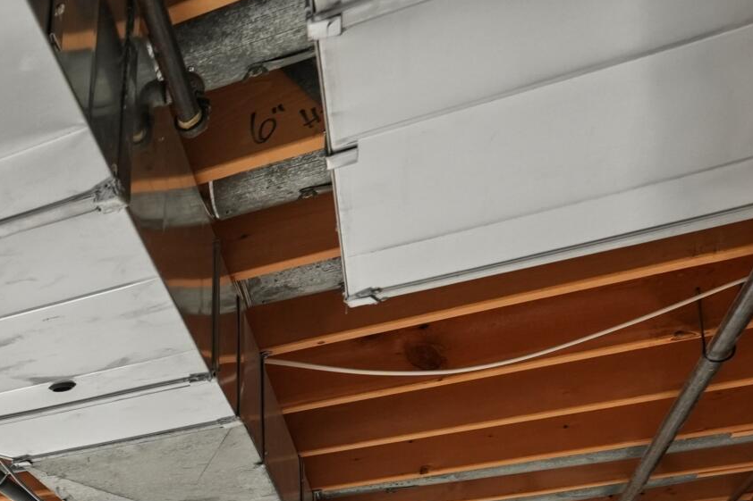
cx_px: -536
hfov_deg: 23.0
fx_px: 1192
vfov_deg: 19.9
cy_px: 793
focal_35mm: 57
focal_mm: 16
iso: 640
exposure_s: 1/20
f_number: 7.1
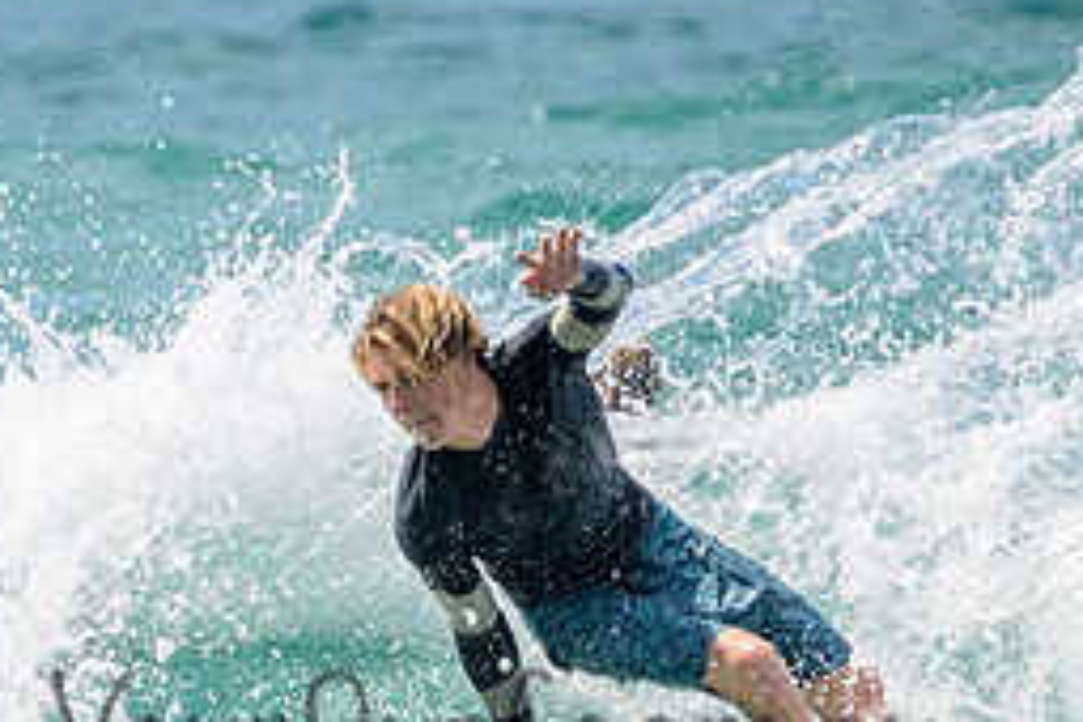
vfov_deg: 0.6
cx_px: 264
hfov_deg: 1.0
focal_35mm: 2154
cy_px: 849
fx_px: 64794
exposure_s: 1/2000
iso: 640
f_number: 11
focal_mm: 800
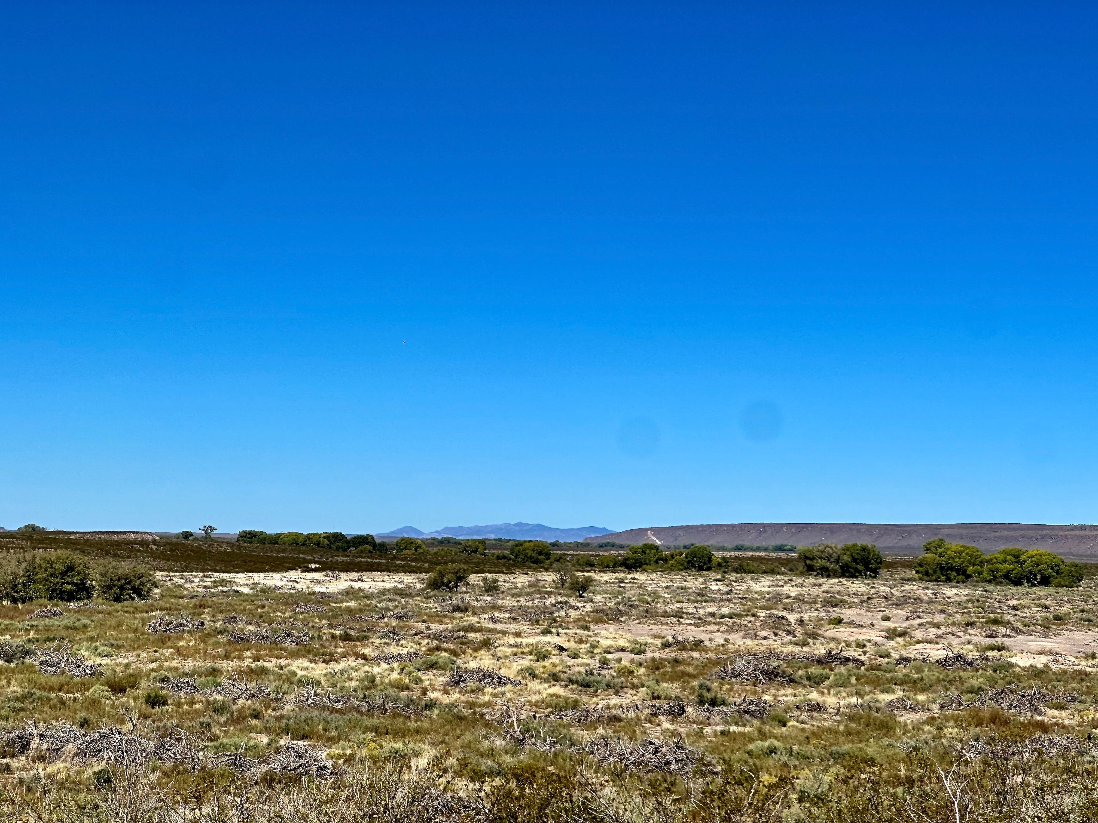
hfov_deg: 25.3
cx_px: 549
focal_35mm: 77
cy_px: 412
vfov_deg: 19.1
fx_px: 2442
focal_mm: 9
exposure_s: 1/1575
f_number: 2.8
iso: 32
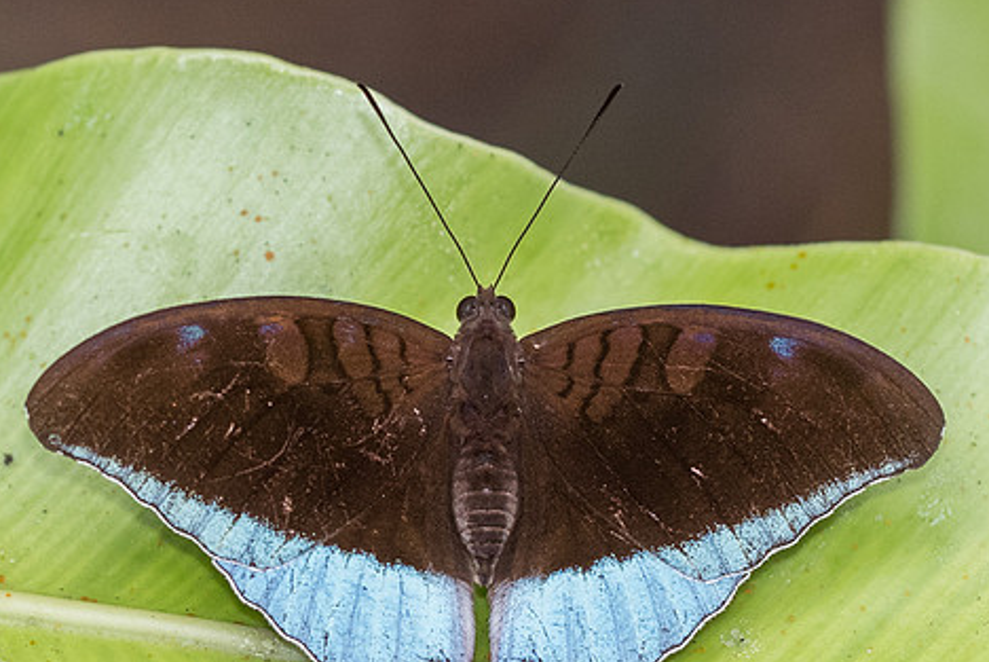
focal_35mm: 649
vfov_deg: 2.1
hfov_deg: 3.2
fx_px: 17846
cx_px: 473
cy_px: 307
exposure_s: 1/250
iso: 800
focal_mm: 150
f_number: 4
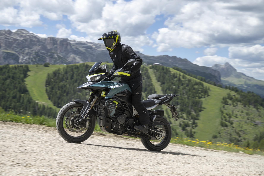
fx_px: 374
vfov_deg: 26.5
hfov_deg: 38.9
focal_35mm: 51
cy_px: 88
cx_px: 132
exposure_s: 1/250
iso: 32
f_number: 5
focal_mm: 51
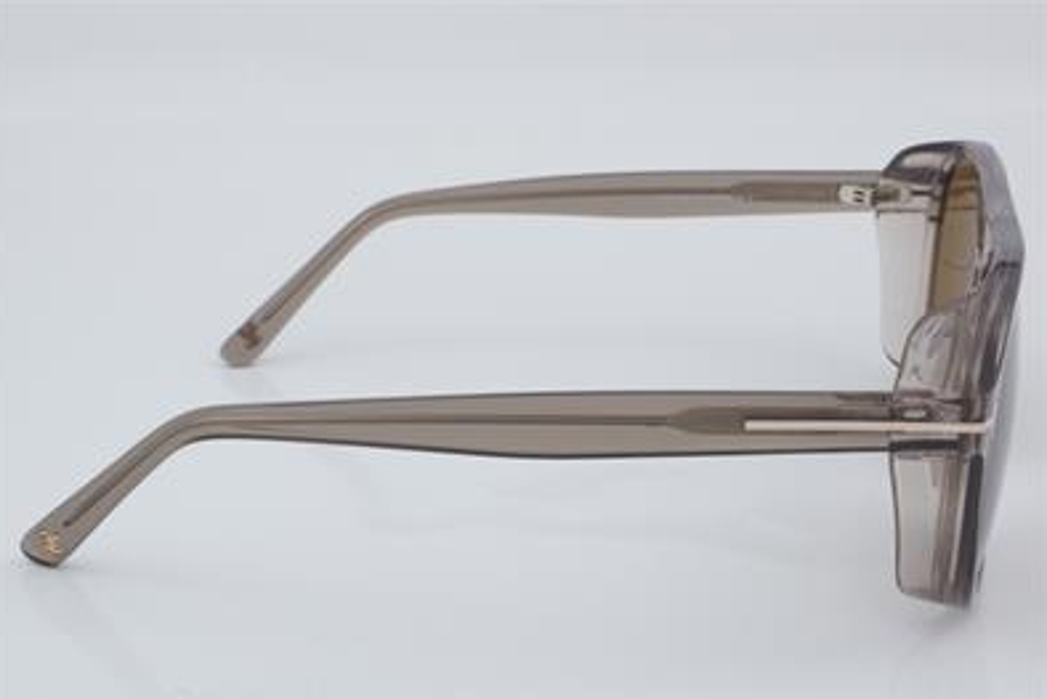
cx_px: 518
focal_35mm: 76
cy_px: 351
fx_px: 2211
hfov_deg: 26.6
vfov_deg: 18.0
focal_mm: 50
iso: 100
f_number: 32
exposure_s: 1/4
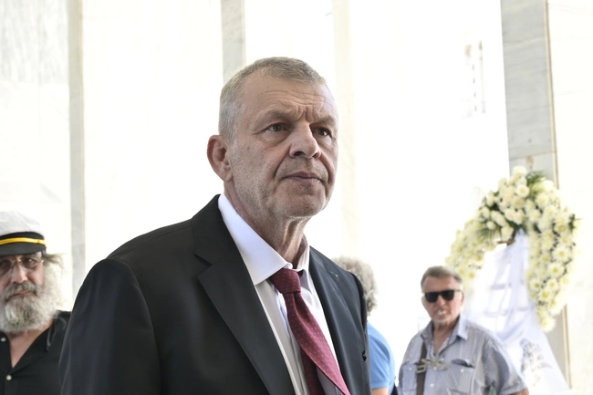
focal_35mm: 69
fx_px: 1136
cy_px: 198
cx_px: 296
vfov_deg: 19.7
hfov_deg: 29.3
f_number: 8
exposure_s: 1/100
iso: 400
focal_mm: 46
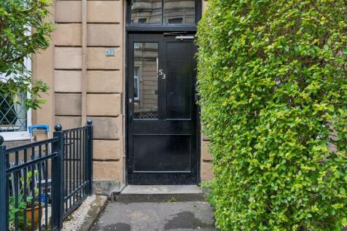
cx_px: 174
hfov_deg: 60.3
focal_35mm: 31
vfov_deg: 42.3
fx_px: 299
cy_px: 116
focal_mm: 31
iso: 800
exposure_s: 1/160
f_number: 4
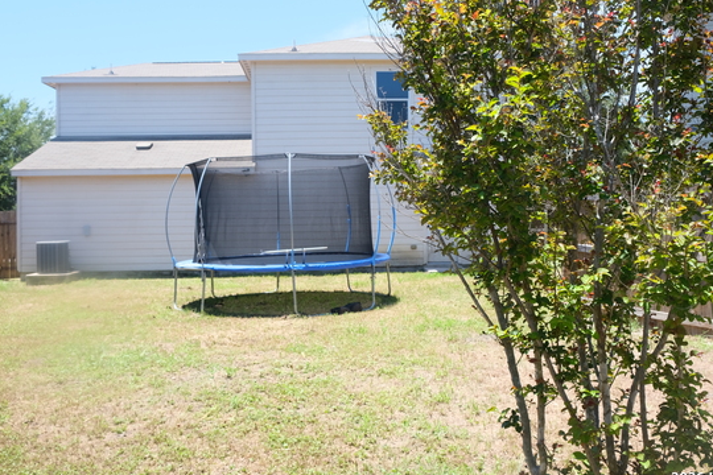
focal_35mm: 32
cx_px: 354
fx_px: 634
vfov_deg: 41.0
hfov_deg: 58.7
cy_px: 203
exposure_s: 1/250
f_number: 6.4
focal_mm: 18
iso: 320
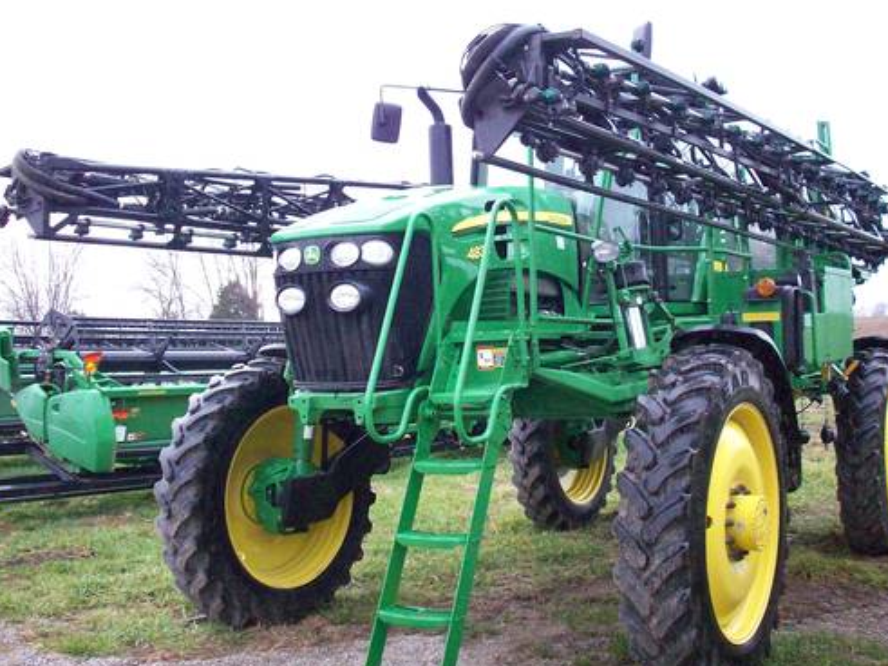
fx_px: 1052
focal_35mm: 41
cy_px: 306
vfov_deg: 35.1
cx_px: 474
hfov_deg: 45.8
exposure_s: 1/128
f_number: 2.8
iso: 400
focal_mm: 6.2
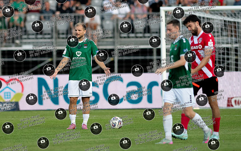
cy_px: 52
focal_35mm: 692
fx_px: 4546
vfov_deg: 1.9
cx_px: 81
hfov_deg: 3.0
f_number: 3.2
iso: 1000
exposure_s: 1/1600
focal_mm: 300
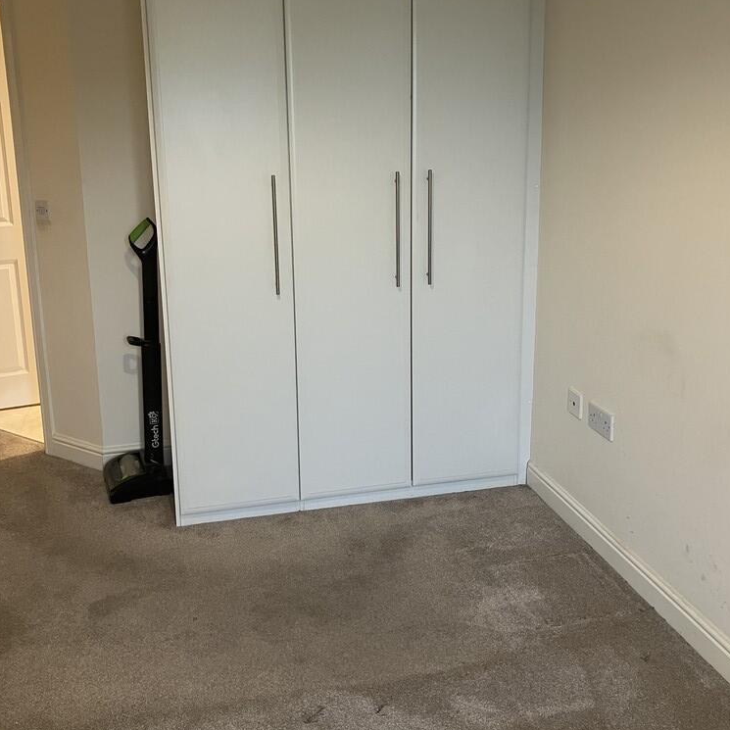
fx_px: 811
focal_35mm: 34
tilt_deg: -11.8
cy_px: 288
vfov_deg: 48.1
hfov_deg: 48.5
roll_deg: +0.4
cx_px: 365
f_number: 1.8
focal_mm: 3.99
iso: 125
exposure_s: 1/50
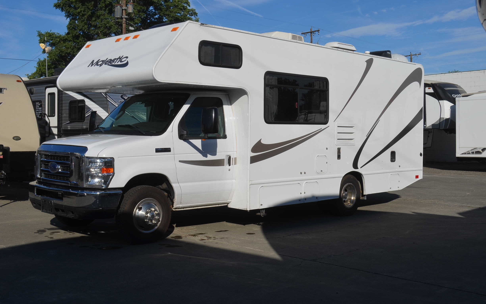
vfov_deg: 32.0
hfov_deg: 49.3
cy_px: 145
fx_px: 530
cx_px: 241
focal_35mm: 40
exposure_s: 1/320
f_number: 9
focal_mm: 26
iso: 100
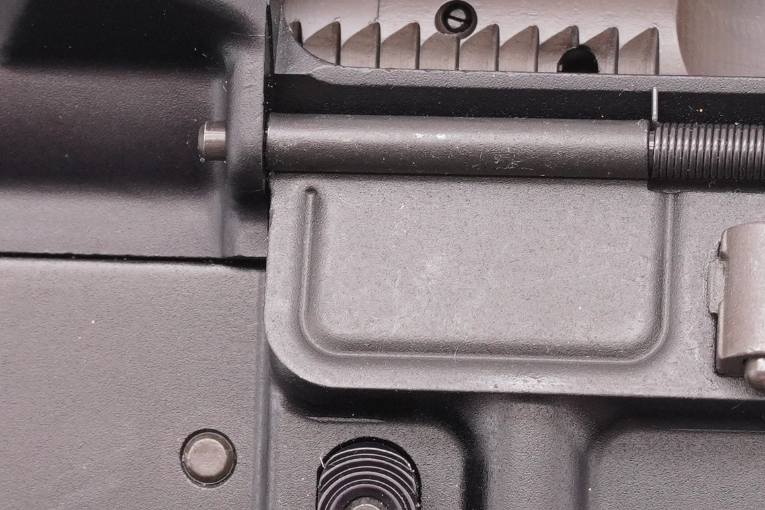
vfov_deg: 5.8
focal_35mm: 235
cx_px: 320
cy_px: 353
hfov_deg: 8.8
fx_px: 4995
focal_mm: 42
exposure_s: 1/125
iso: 1000
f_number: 5.6
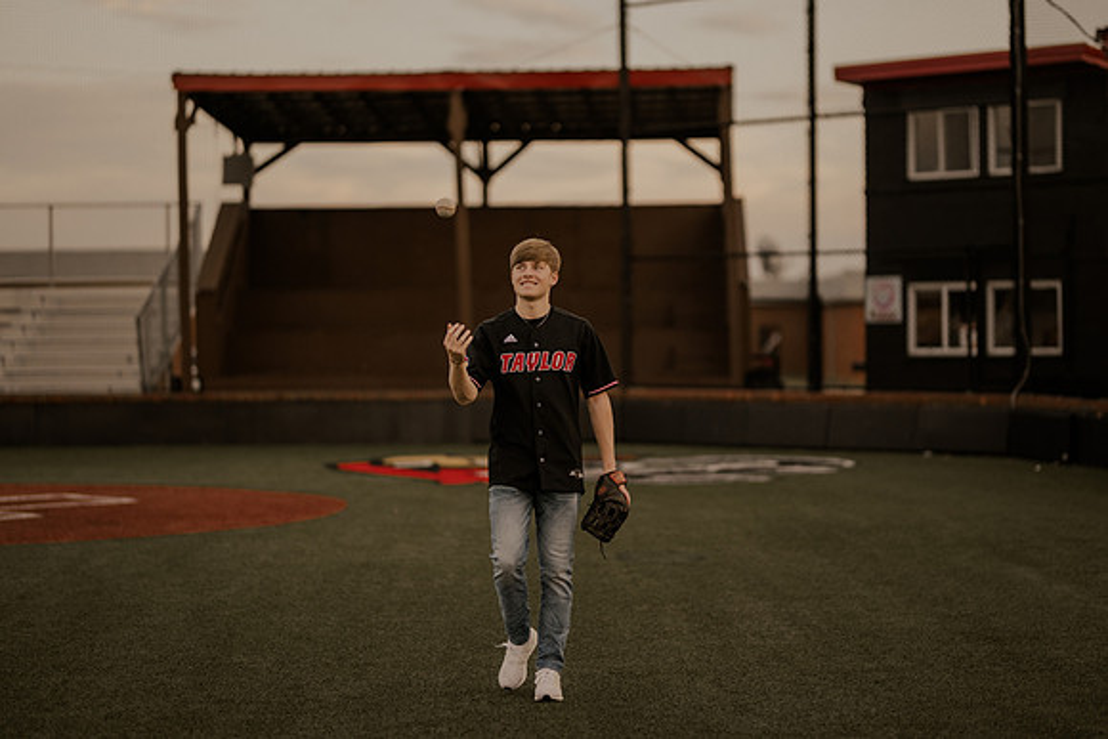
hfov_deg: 23.4
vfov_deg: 15.7
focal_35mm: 87
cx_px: 554
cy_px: 370
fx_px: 2673
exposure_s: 1/3200
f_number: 1.4
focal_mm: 85
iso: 800
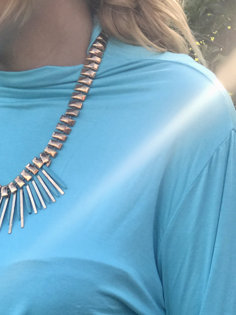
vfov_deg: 14.7
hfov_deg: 11.0
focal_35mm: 133
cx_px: -10
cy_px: 293
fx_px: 1209
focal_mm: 6.6
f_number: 2.8
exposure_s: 1/144
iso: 20
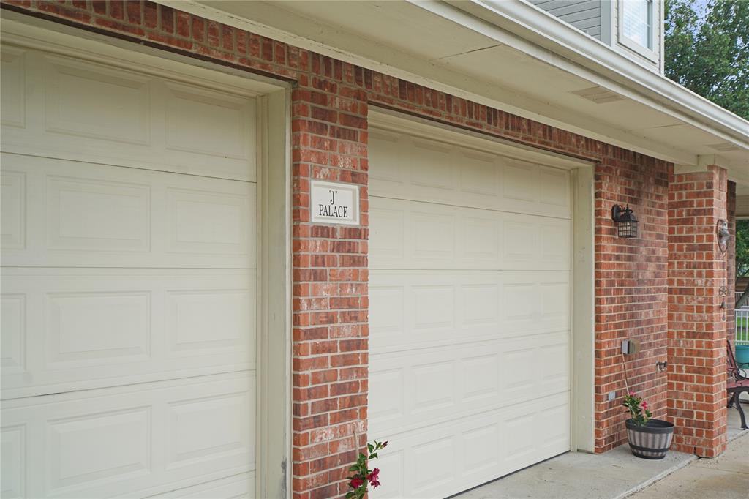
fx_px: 728
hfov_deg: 54.4
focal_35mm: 35
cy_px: 250
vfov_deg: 37.8
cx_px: 374
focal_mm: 35
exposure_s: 1/250
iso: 100
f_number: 5
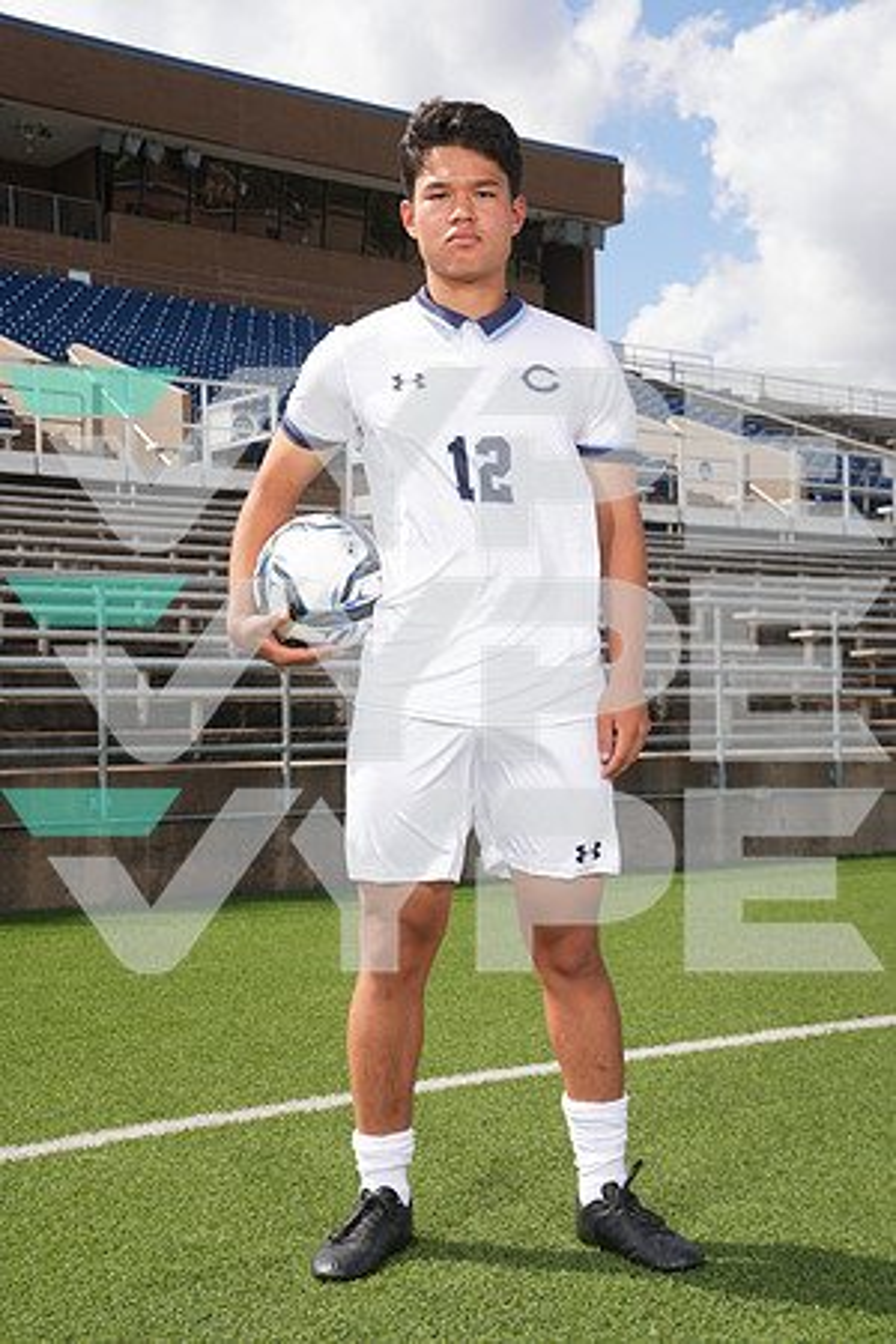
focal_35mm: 53
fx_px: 1979
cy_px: 672
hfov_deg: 25.5
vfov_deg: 37.5
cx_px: 448
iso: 100
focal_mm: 53
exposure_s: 1/200
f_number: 8
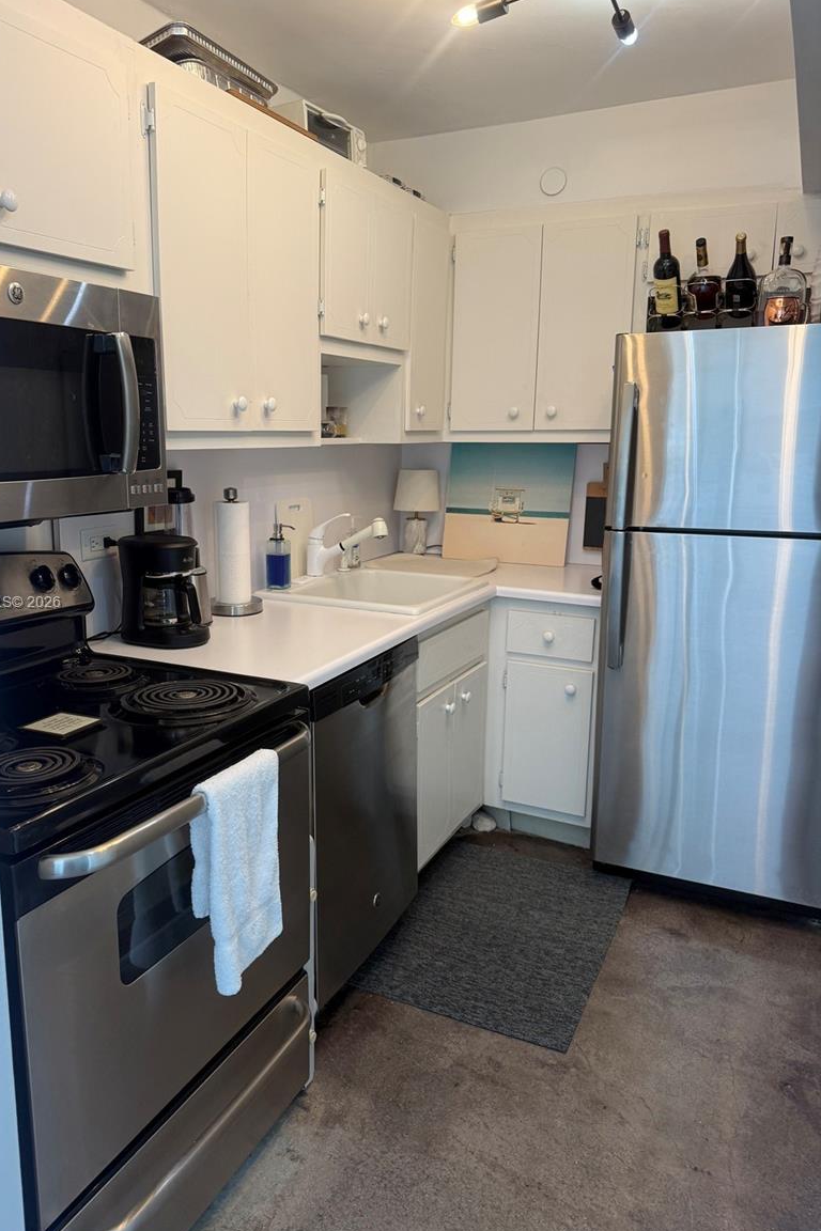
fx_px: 889
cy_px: 604
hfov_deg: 49.4
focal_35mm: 26
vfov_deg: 69.4
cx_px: 344
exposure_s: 1/60
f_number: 1.78
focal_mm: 6.76
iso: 125
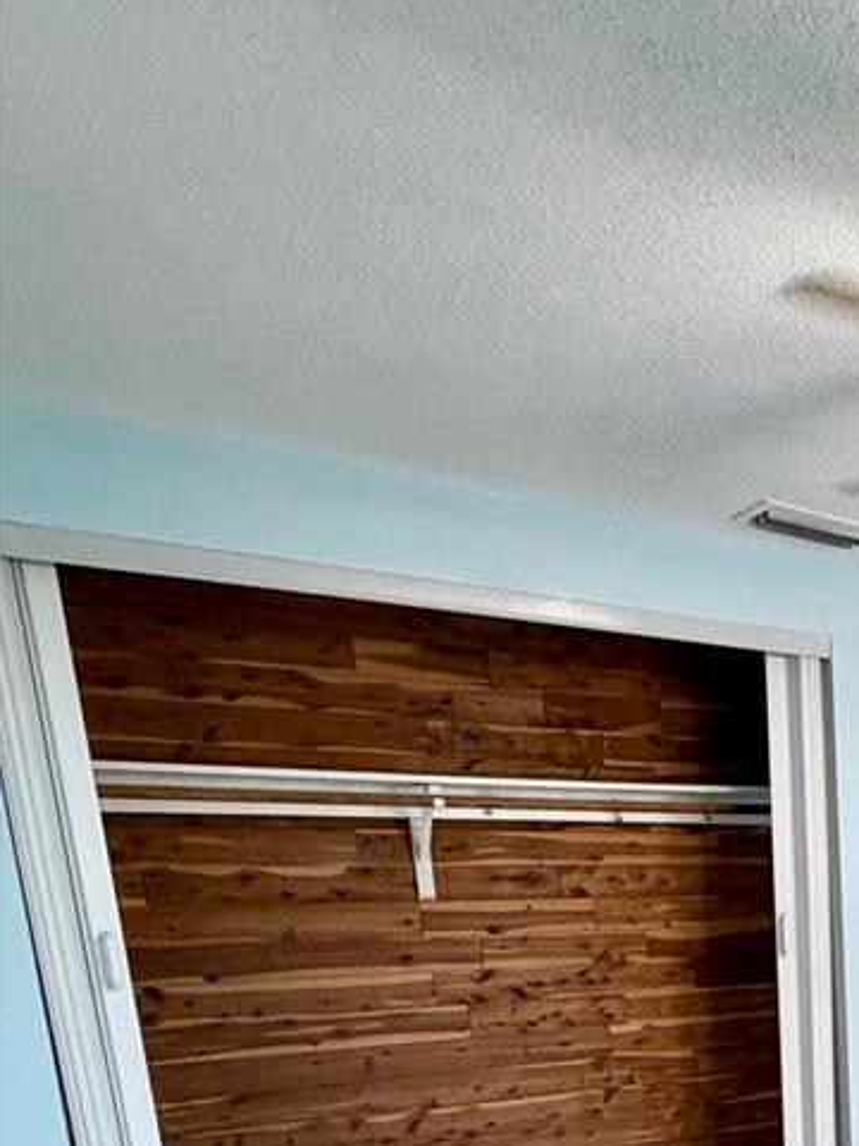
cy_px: 1122
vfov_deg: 45.3
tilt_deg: -12.5
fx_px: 1158
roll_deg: -0.7
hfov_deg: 32.5
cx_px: 1067
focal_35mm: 35
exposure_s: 1/120
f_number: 2.2
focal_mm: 2.22
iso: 250
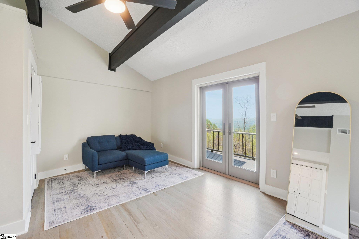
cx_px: 180
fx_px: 150
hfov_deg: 100.4
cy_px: 120
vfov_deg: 77.3
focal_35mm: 15
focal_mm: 10
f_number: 8
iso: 320
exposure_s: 1/30
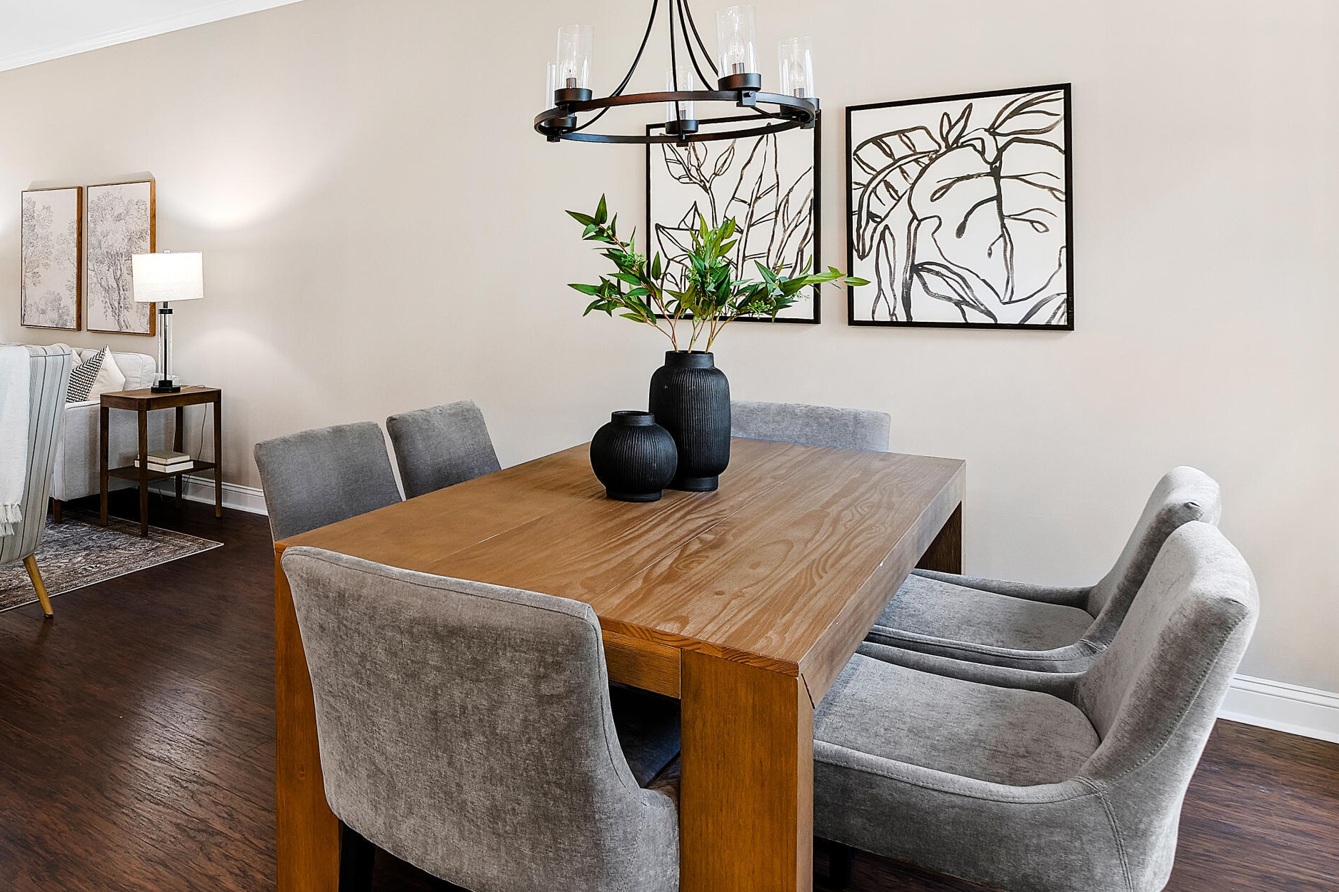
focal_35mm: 24
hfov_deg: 68.3
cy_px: 328
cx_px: 314
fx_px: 893
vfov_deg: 52.5
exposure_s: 1.3
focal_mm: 10
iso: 100
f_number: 8
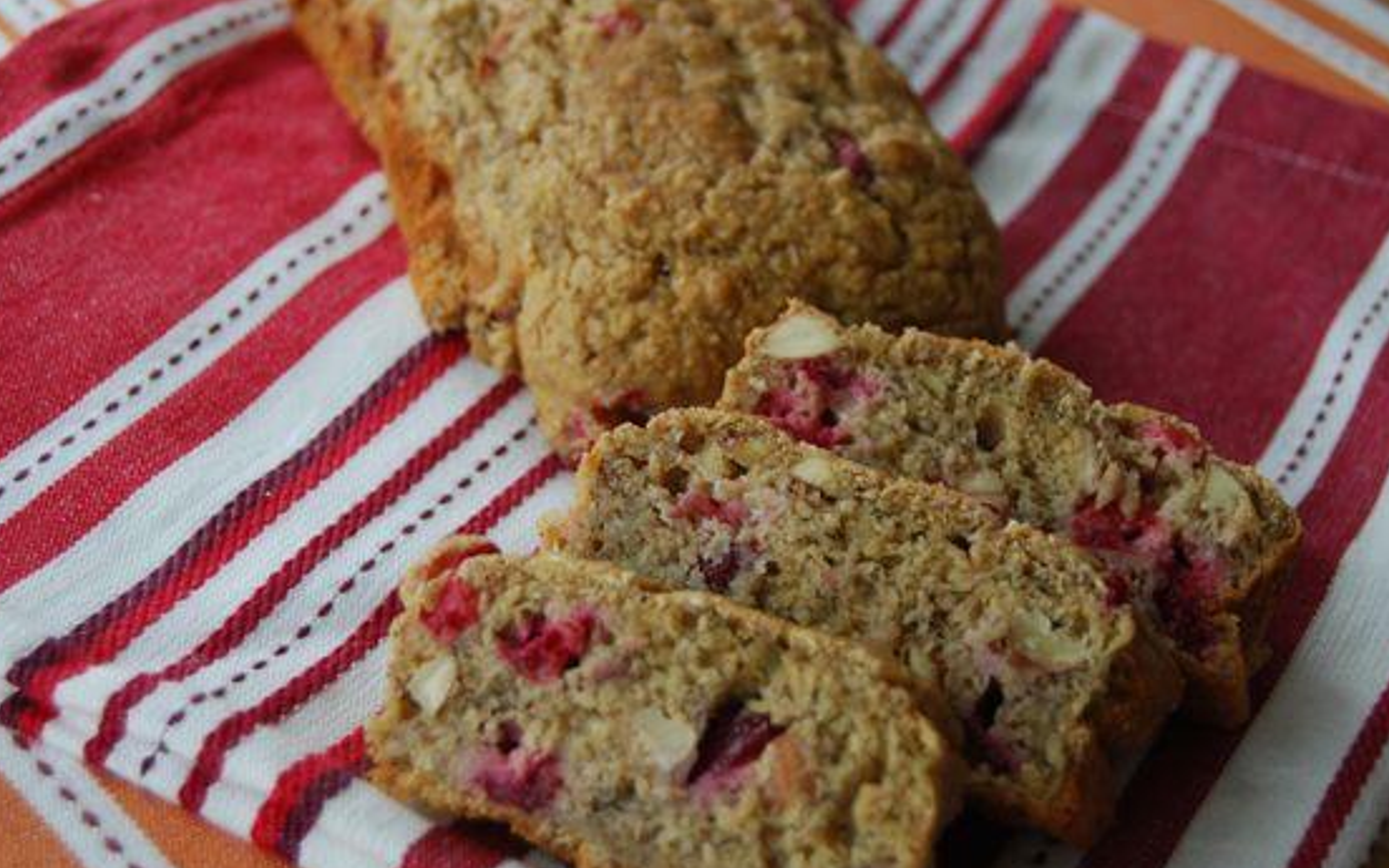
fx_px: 2688
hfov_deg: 29.0
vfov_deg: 18.3
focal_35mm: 71
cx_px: 689
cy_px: 413
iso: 200
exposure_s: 1/60
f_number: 5
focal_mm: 40
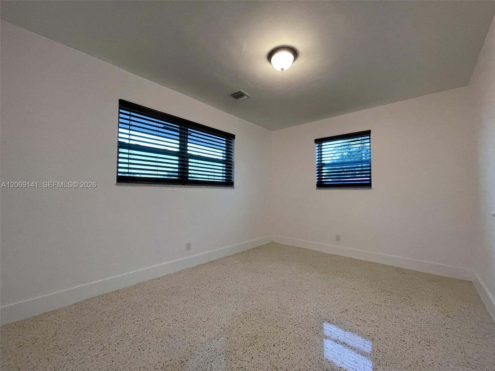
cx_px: 248
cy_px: 186
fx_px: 186
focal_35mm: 13
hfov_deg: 106.2
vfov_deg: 89.9
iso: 250
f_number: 2.4
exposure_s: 1/60
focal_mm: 1.54
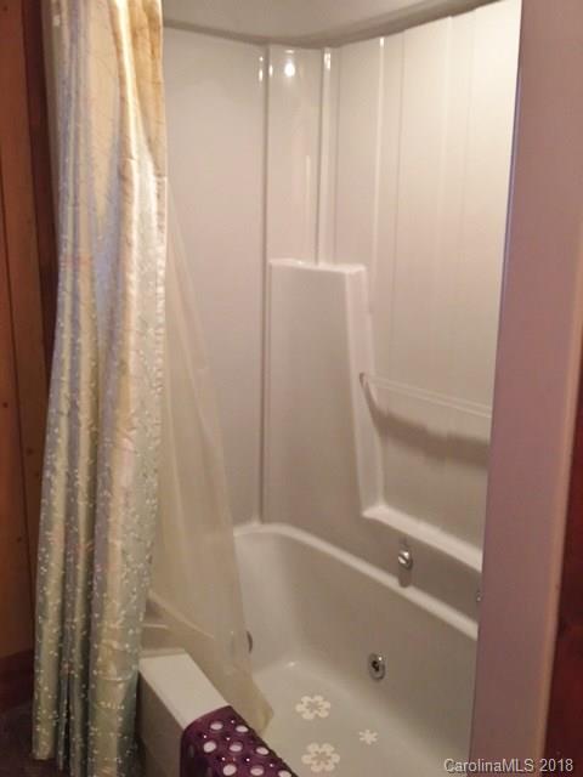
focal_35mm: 29
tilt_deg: -10.3
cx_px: 292
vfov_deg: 61.7
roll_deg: -1.5
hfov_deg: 48.2
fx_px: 651
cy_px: 388
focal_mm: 4.15
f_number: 2.2
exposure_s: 1/4
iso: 125
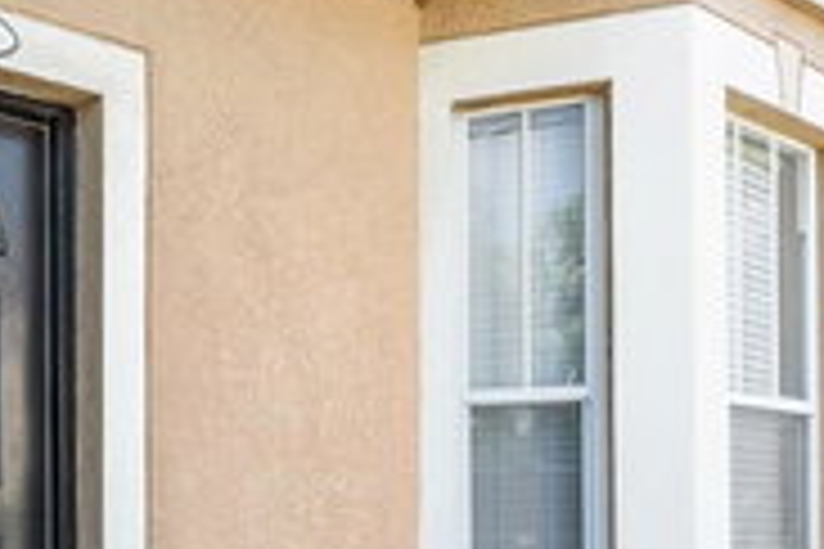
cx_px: -122
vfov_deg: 30.3
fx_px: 961
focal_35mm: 42
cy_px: 508
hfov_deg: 37.3
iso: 320
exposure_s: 1/50
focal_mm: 16
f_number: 10
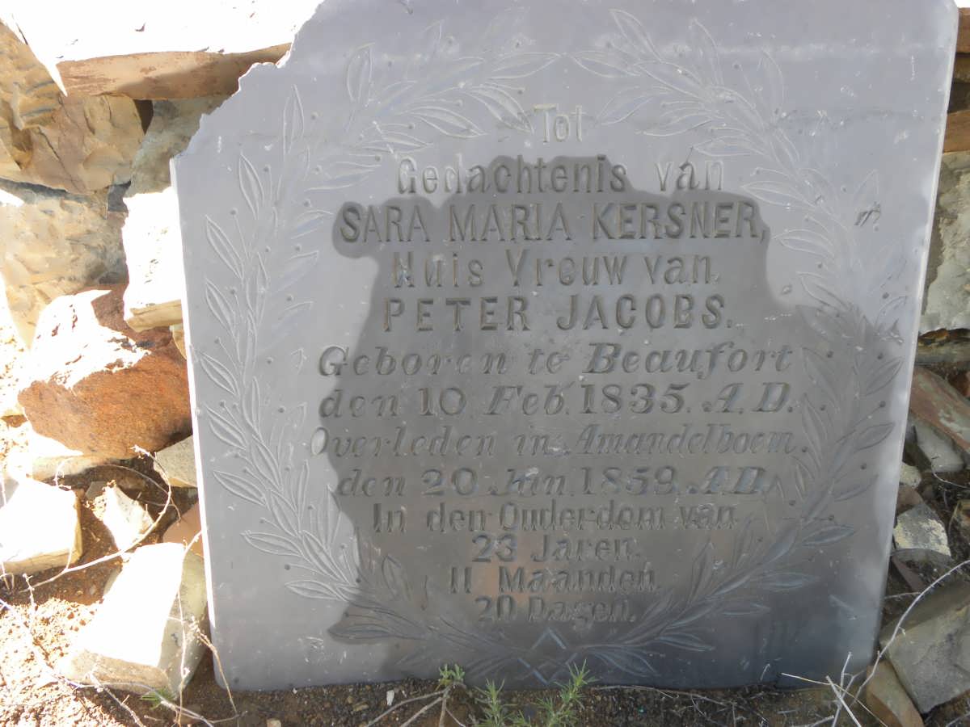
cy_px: 364
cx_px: 485
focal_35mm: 41
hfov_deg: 45.8
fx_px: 1149
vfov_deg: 35.1
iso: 67
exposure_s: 1/75
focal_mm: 7.3
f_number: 3.2
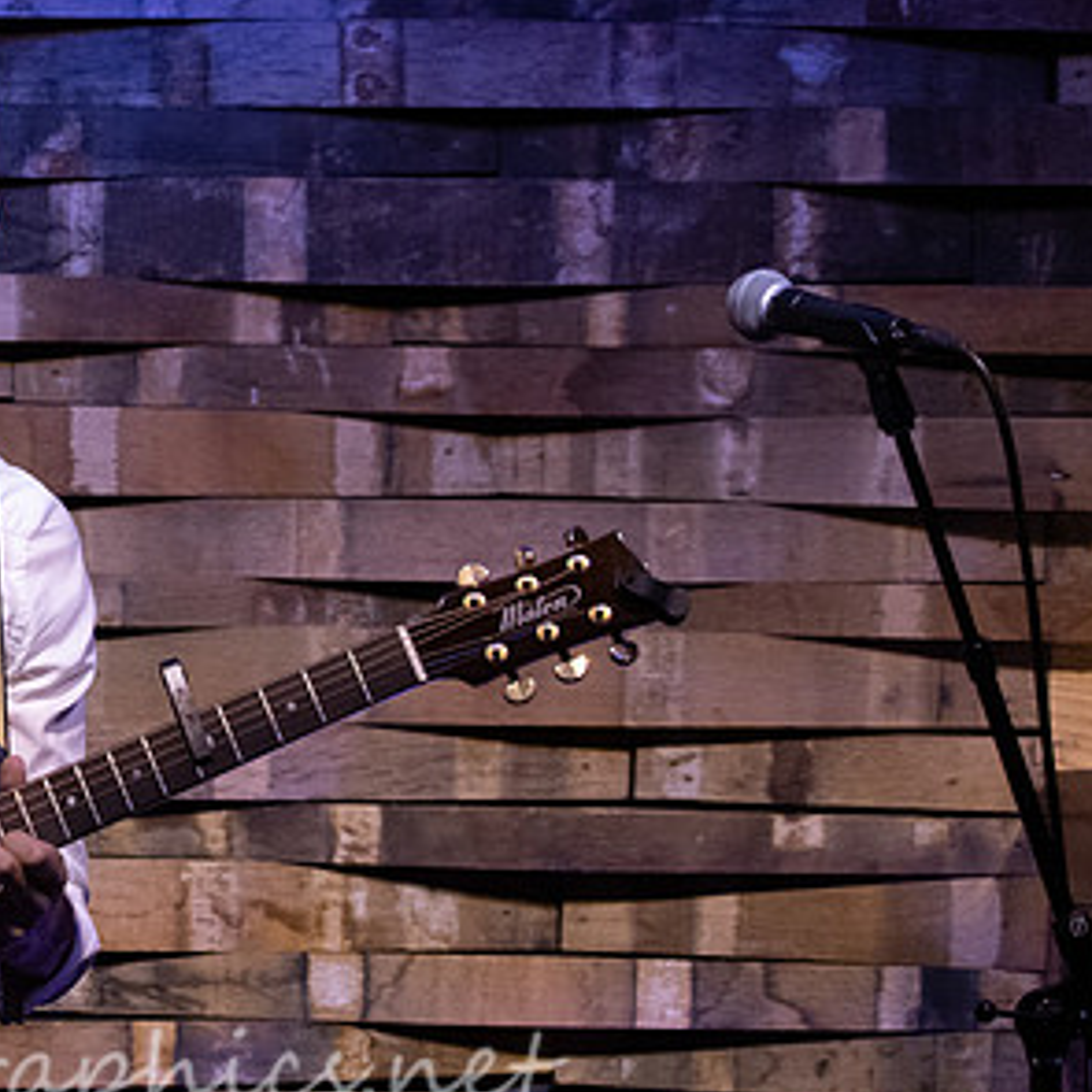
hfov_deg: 3.7
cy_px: 443
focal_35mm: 469
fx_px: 16739
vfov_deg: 3.7
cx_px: -103
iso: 6400
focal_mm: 233
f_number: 6.3
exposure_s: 1/200
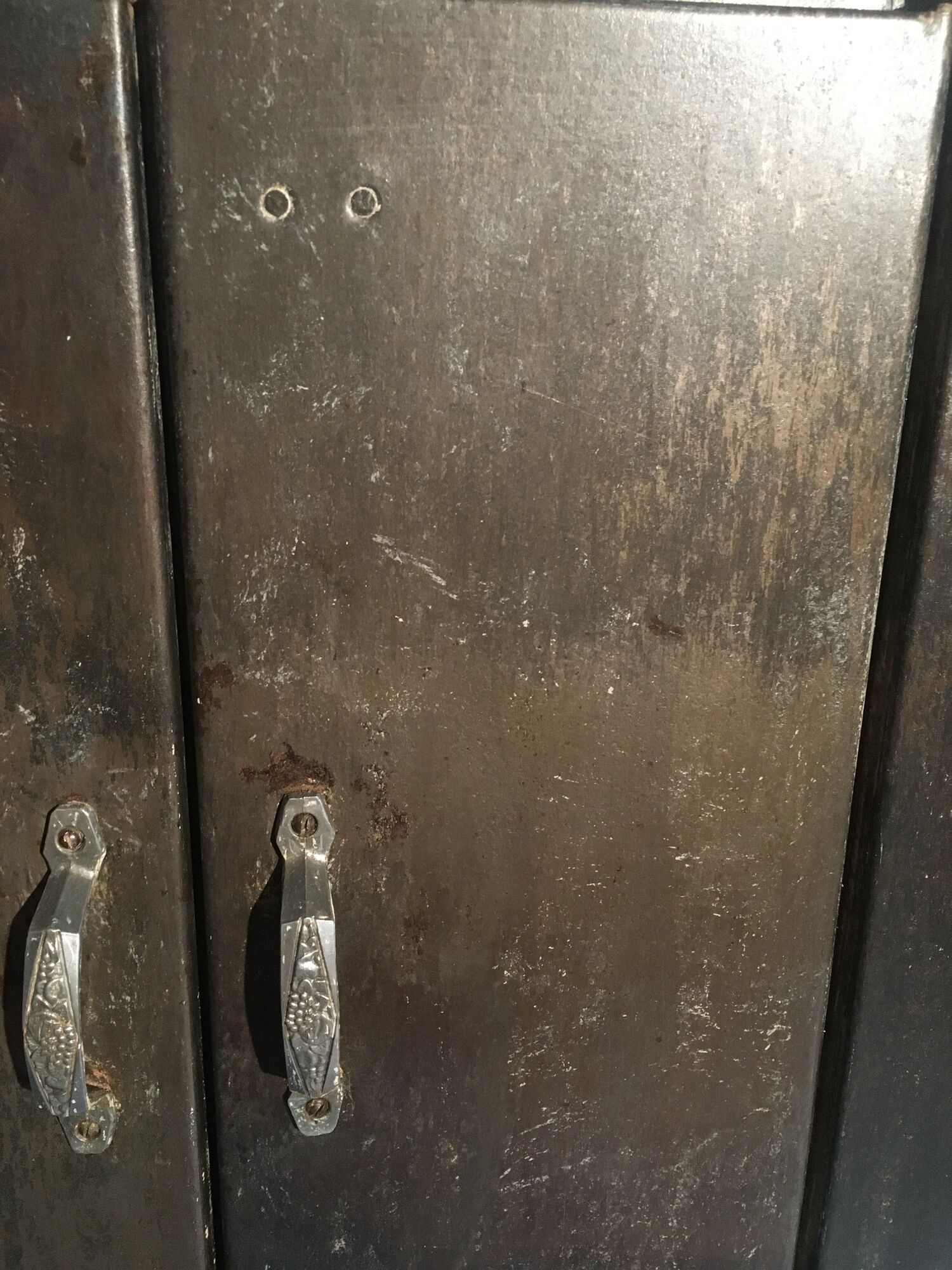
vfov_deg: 61.7
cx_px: 476
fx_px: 1063
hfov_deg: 48.2
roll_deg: -1.2
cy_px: 635
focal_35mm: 29
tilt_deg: -16.4
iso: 200
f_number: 2.2
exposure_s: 1/17
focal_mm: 4.15
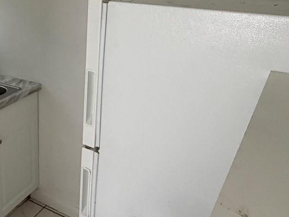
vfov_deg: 33.5
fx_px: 351
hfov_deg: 41.7
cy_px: 47
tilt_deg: -13.5
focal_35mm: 42
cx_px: 36
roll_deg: +1.6
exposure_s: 1/60
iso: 500
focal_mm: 2.22
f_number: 2.2
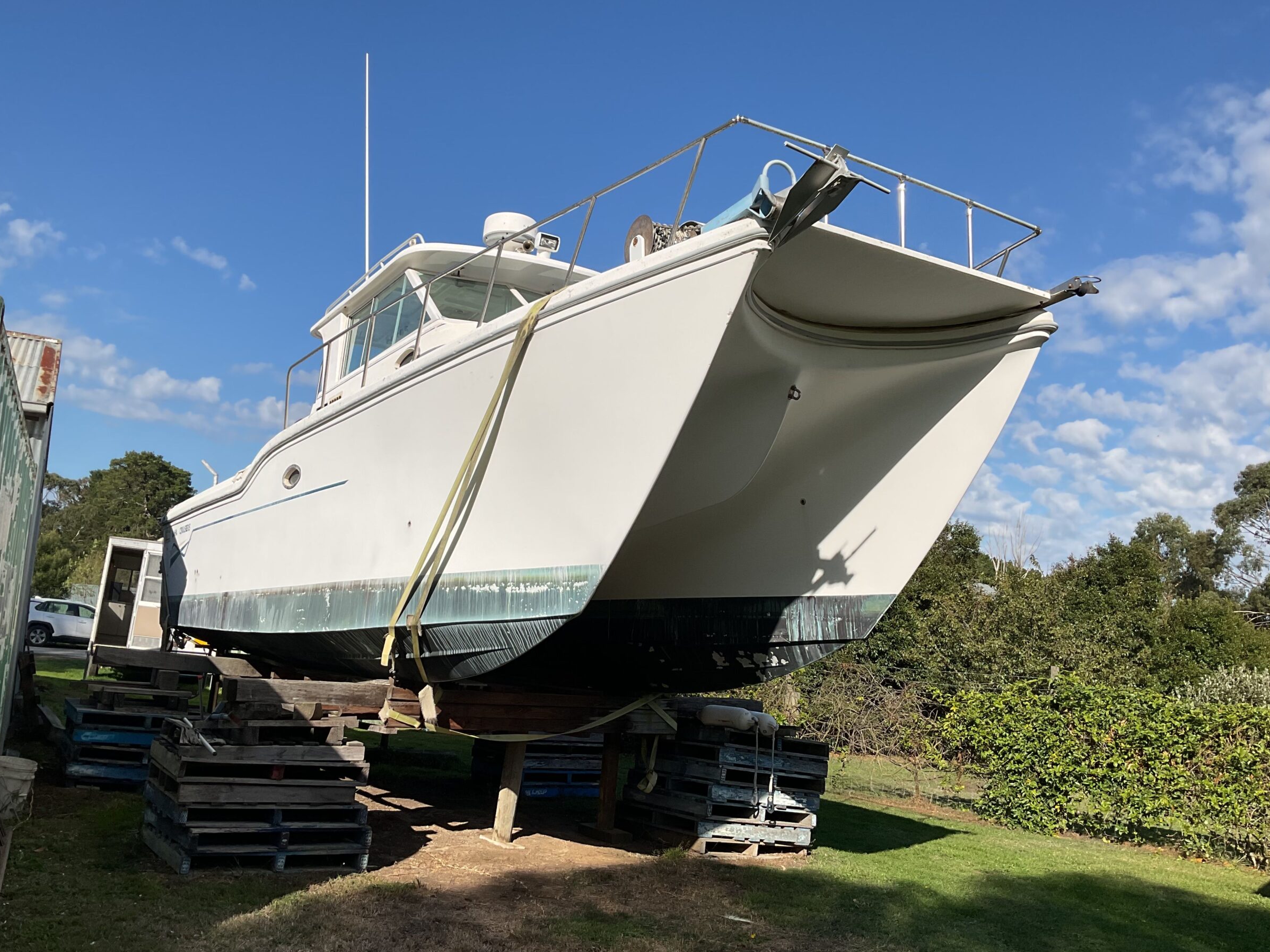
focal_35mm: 31
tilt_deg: +6.5
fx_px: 1137
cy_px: 483
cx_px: 624
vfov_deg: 45.4
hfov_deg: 58.4
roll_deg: -4.4
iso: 16
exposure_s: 1/3322
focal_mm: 3
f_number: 1.8
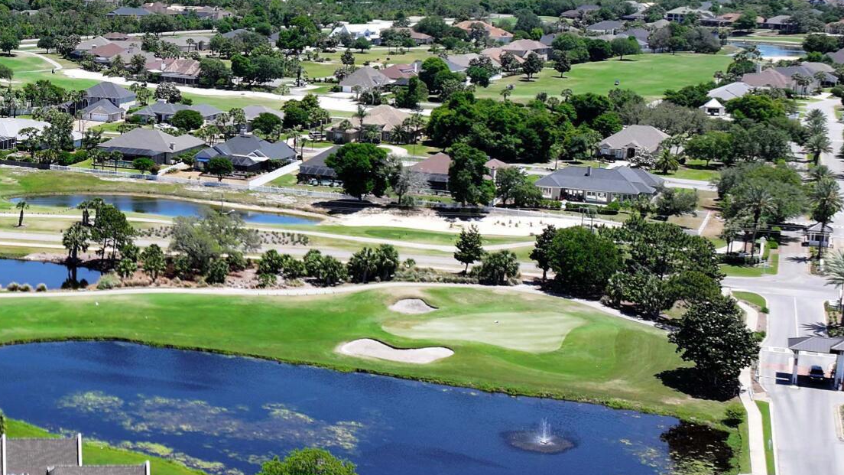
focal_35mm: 71
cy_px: 189
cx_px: -50
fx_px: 1589
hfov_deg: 27.6
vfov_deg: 17.0
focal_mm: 12.29
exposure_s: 1/1600
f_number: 2.8
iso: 110
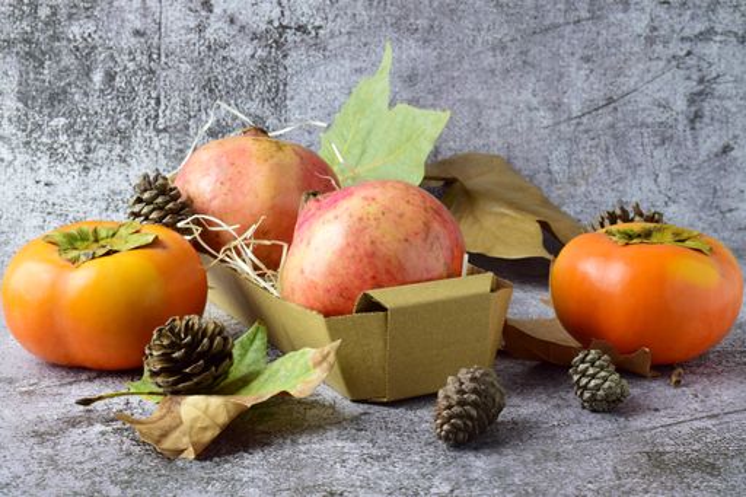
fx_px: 1554
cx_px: 373
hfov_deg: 27.0
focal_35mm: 75
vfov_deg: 18.2
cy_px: 248
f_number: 16
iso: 100
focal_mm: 50
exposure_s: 1/2.5
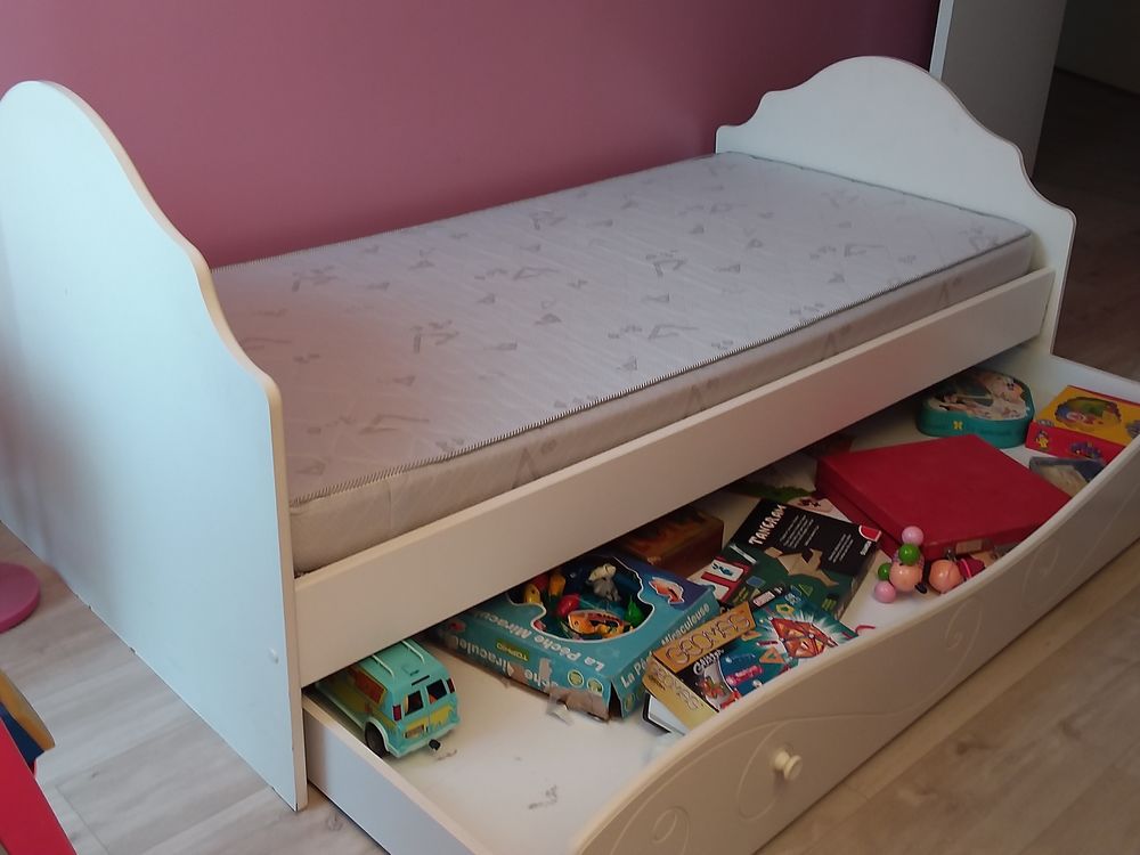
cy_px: 428
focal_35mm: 28
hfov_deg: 63.4
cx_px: 570
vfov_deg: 49.7
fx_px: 922
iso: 64
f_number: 1.9
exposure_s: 1/33
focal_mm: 2.91
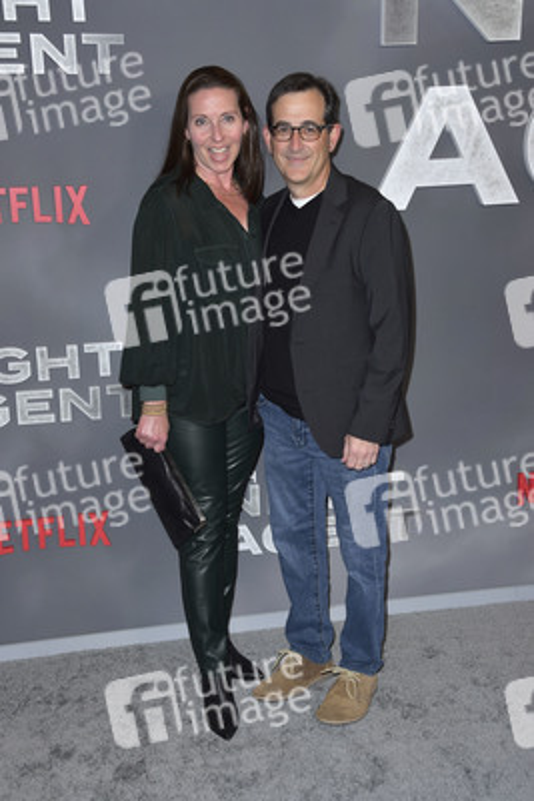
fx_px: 1156
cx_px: 267
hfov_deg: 26.0
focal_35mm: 52
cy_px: 400
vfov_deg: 38.2
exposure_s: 1/250
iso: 400
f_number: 6.3
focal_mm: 52
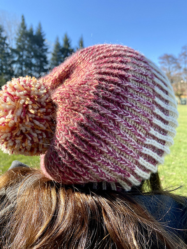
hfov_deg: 53.1
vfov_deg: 67.3
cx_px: 94
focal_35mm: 26
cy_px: 124
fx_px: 187
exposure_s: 1/877
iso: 32
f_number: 1.8
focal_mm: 4.25
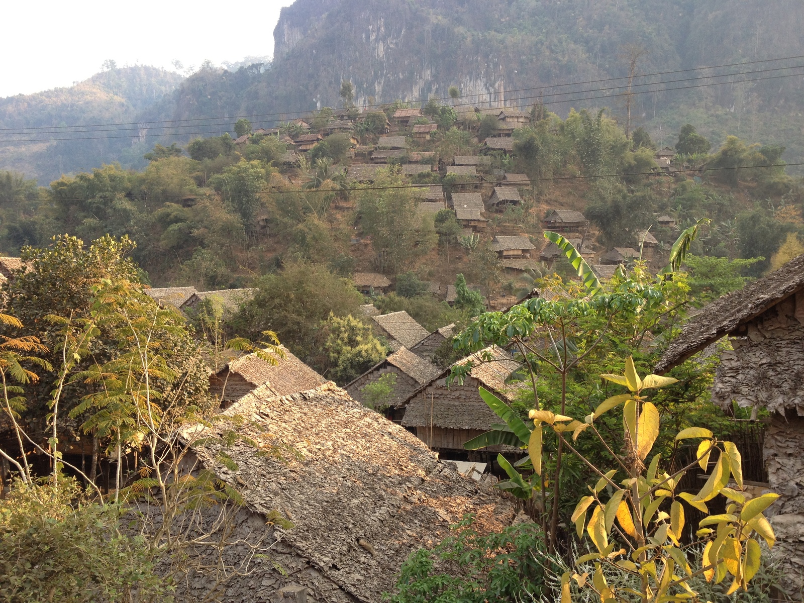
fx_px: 813
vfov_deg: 40.7
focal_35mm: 35
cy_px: 302
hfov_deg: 52.6
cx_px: 402
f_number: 2.4
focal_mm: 4.28
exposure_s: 1/164
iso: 50
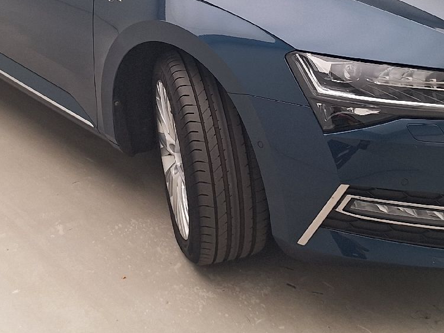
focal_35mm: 59
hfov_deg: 32.7
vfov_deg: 24.4
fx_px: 757
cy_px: 63
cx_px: 227
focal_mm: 5.54
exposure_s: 1/100
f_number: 1.8
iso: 50
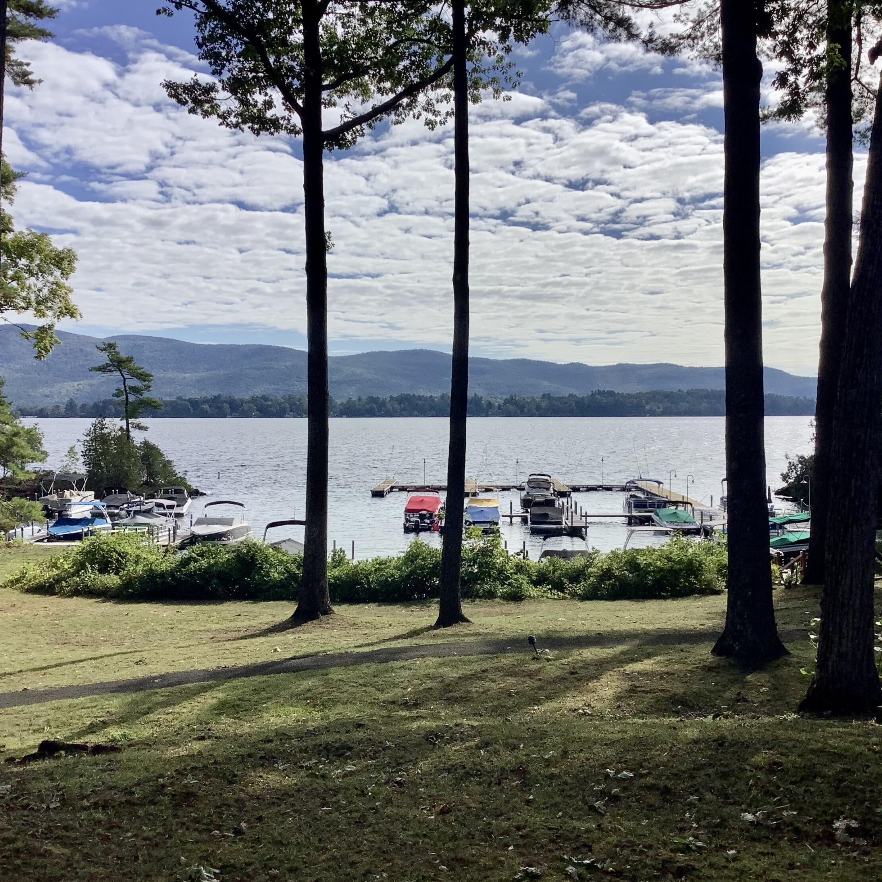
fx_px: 1067
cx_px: 453
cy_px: 445
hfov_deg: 44.9
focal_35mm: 37
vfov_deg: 44.9
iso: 25
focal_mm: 3.3
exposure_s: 1/2717
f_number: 2.4
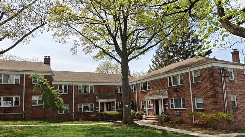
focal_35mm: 27
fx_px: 175
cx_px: 125
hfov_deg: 69.9
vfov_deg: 42.6
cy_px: 85
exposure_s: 1/3877
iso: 64
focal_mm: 5.59
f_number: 1.8
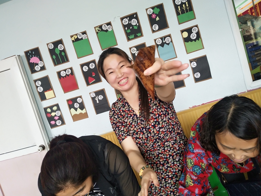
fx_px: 196
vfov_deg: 53.1
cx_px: 130
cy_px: 98
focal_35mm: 26
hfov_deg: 67.3
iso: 160
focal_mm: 3.88
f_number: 2
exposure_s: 1/50
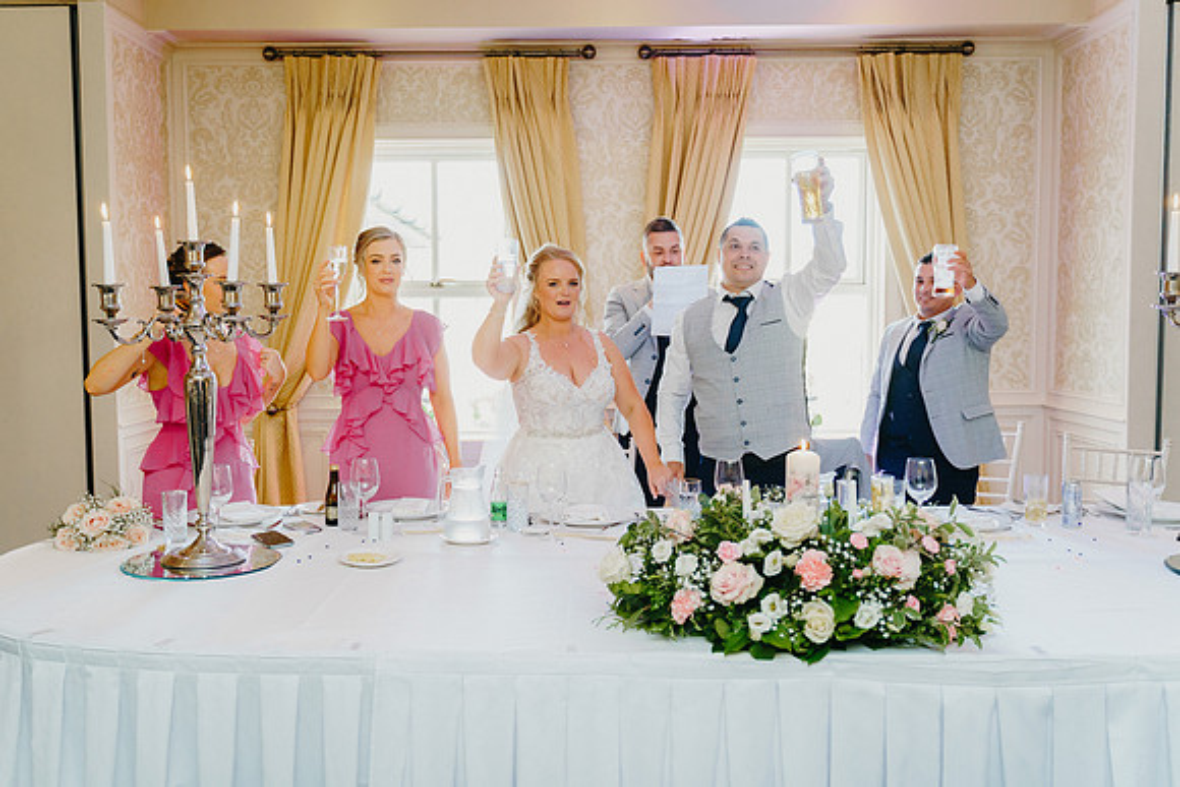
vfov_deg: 42.2
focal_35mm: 31
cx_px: 536
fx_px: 1020
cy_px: 394
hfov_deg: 60.0
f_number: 2.8
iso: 2000
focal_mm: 28
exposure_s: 1/200
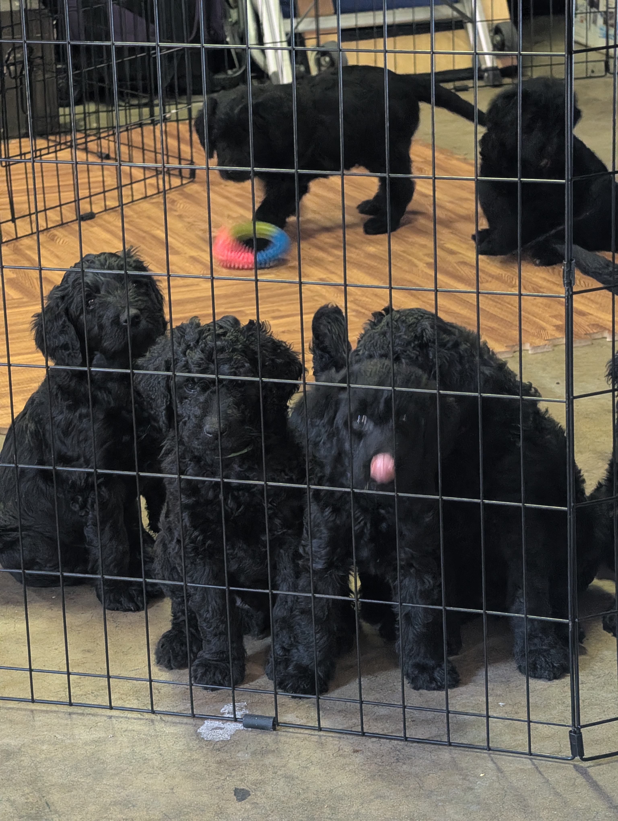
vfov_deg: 17.9
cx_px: 309
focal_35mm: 110
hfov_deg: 13.5
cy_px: 410
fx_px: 2612
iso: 1389
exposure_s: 1/30
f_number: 2.8
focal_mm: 17.91
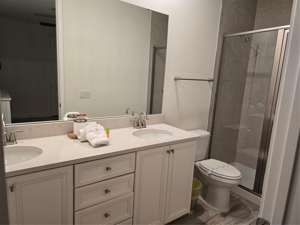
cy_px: 112
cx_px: 150
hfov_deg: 73.9
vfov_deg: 58.9
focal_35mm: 23
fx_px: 199
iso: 200
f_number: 1.7
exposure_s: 1/120
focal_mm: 6.3
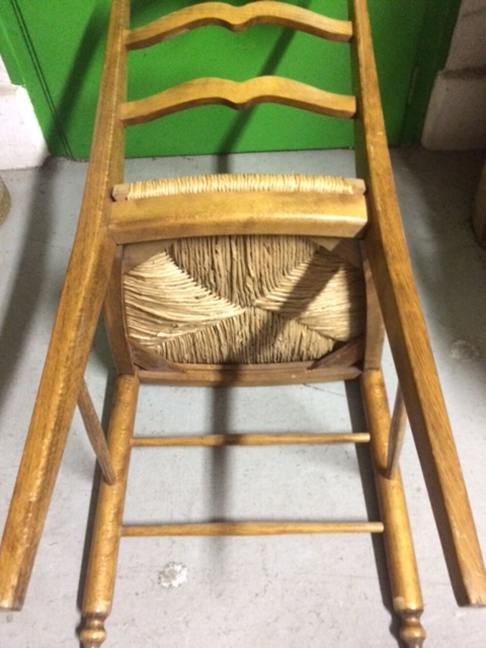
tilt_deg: -55.2
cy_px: 324
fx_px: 543
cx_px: 243
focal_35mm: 29
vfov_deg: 61.7
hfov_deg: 48.2
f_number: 2.2
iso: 400
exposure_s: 1/17
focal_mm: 4.15
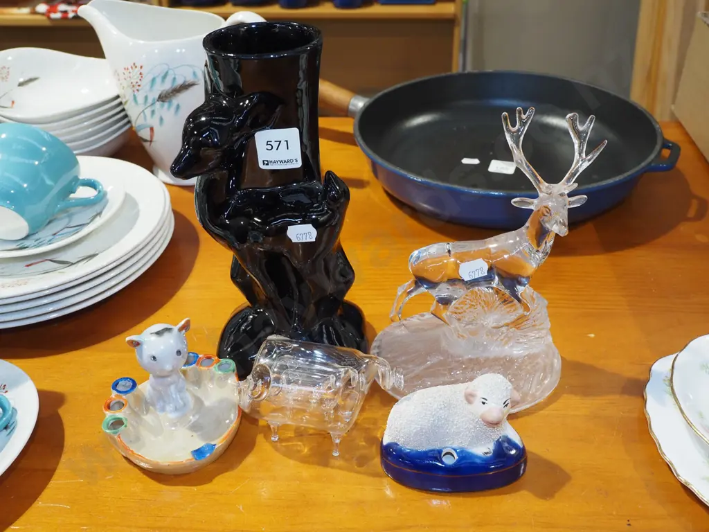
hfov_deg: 54.0
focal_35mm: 34
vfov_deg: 41.8
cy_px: 266
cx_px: 354
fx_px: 696
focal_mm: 17
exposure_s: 1/60
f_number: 5.6
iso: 1600
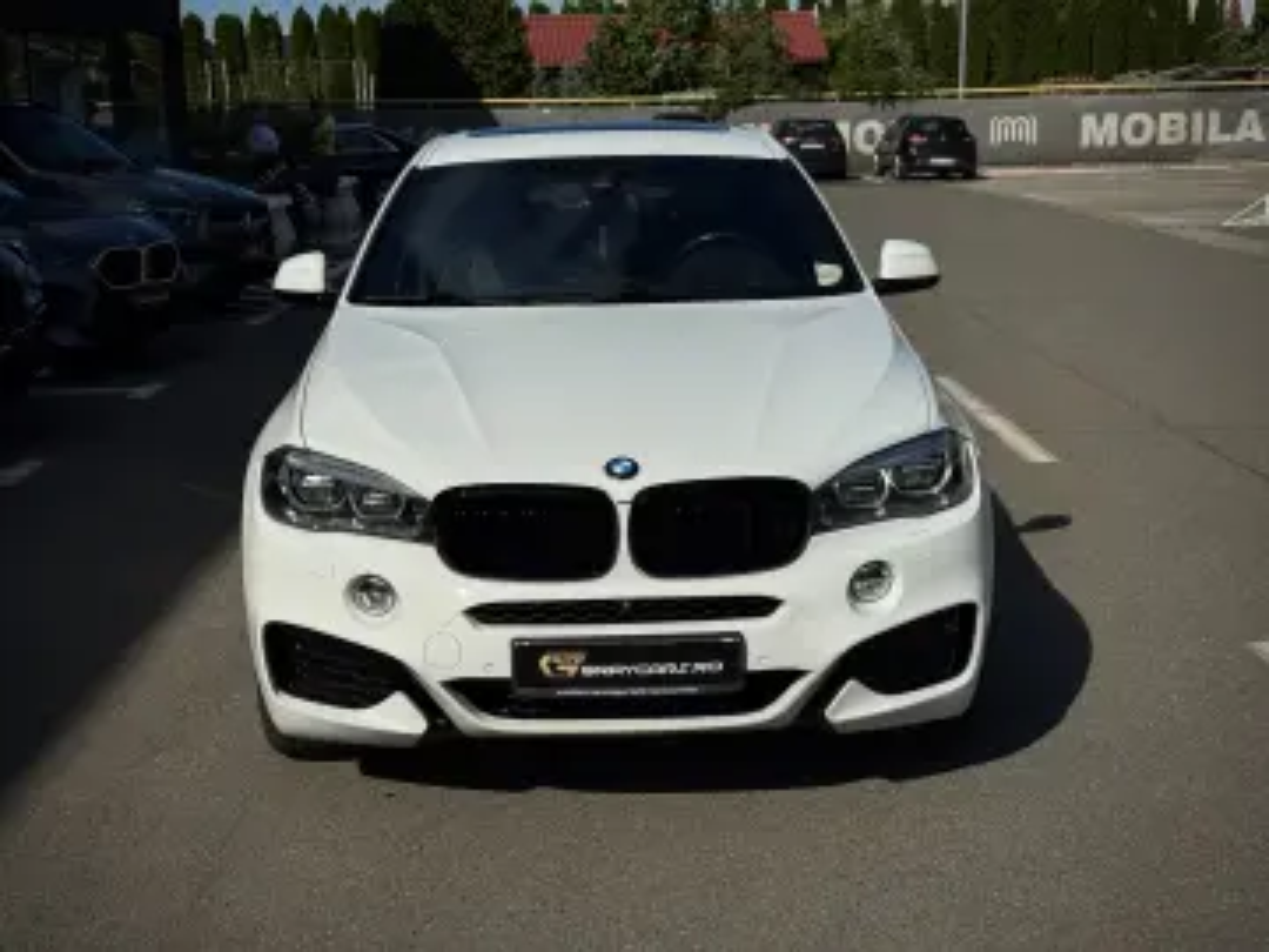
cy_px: 476
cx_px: 634
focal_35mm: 48
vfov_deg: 30.3
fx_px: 1760
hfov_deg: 39.7
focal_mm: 6.76
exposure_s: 1/20000
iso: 50
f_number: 1.78
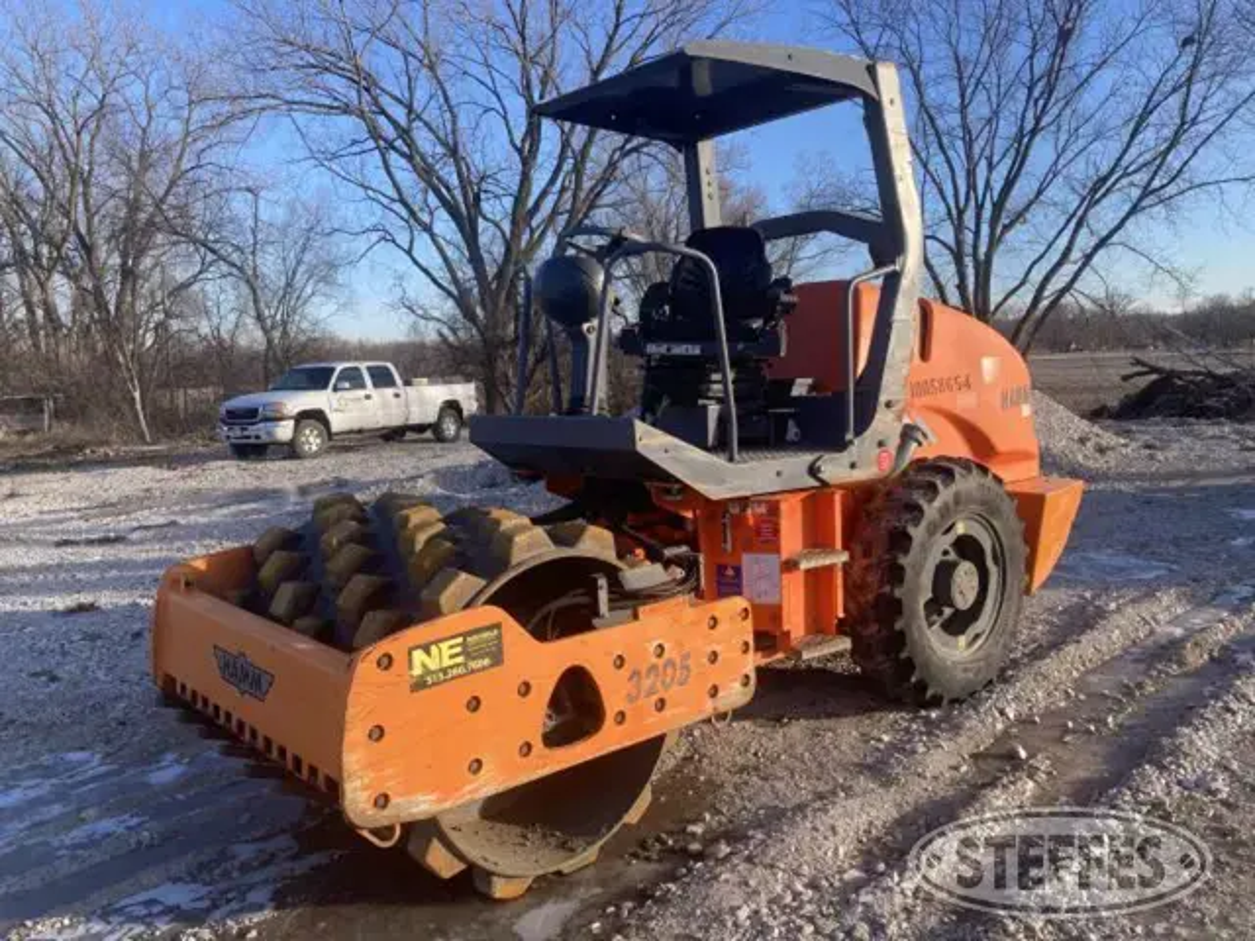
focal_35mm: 28
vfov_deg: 49.7
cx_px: 628
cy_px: 470
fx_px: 1015
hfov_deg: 63.4
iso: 20
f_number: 1.8
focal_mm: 3.99
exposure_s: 1/676
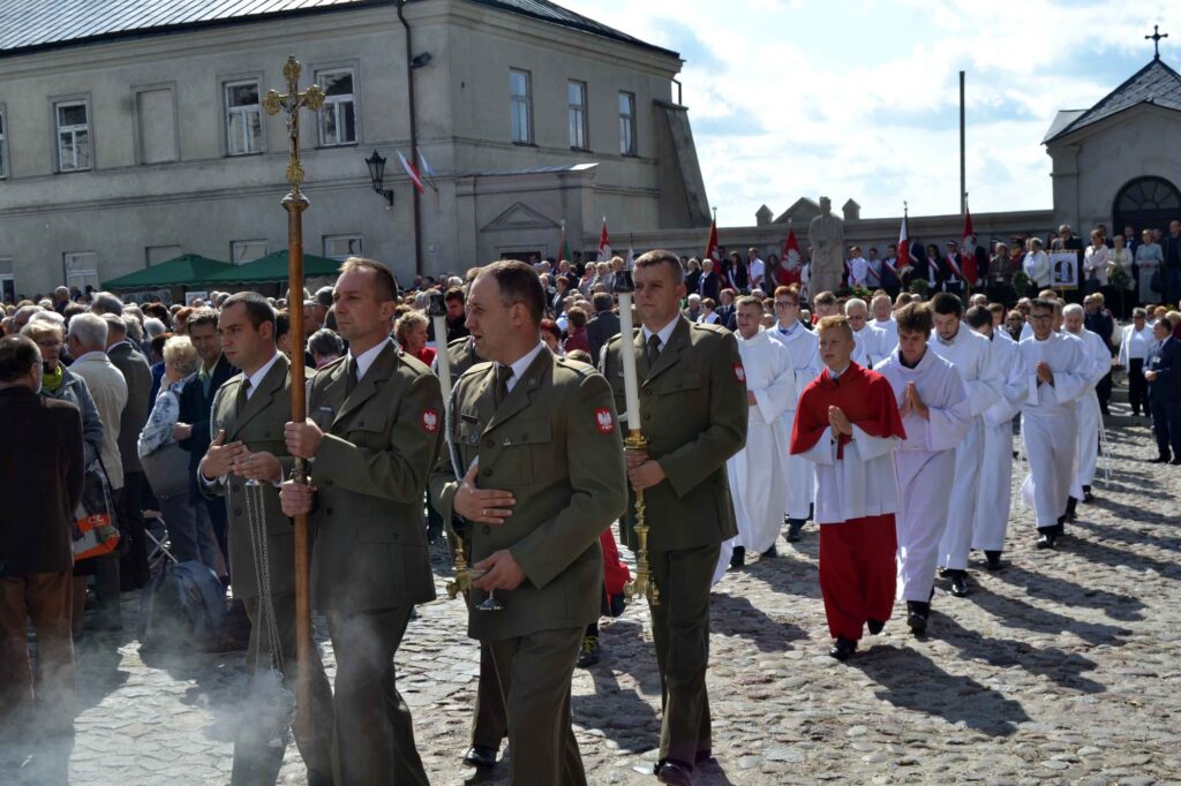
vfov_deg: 28.1
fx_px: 1574
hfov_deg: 41.1
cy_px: 393
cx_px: 590
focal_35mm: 48
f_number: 8
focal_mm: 32
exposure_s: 1/250
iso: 100
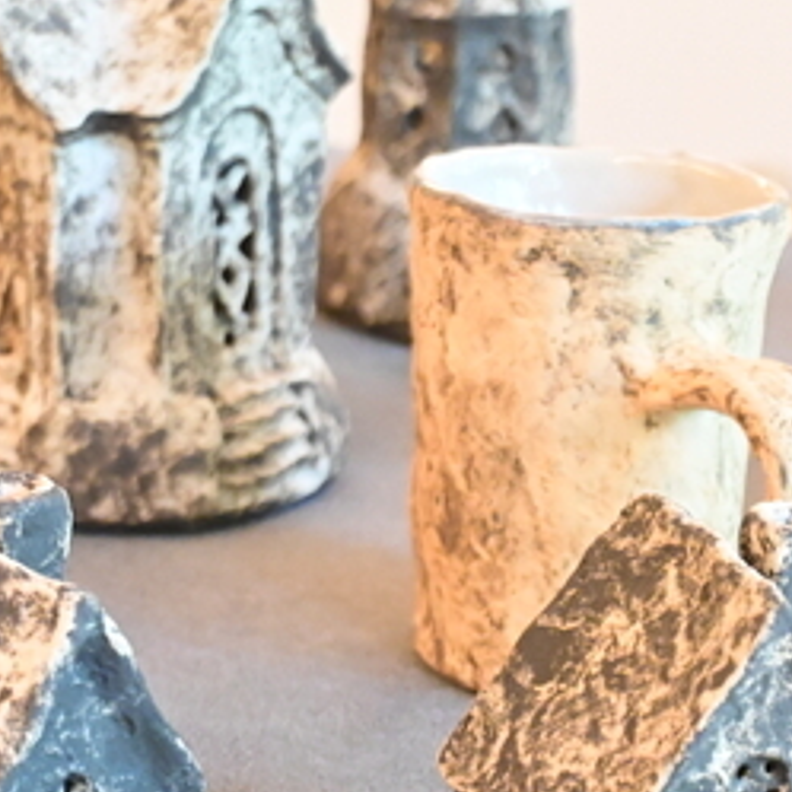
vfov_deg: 13.3
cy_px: 565
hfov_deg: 13.3
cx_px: 423
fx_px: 3391
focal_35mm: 131
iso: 7200
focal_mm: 40
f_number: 5.6
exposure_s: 1/60
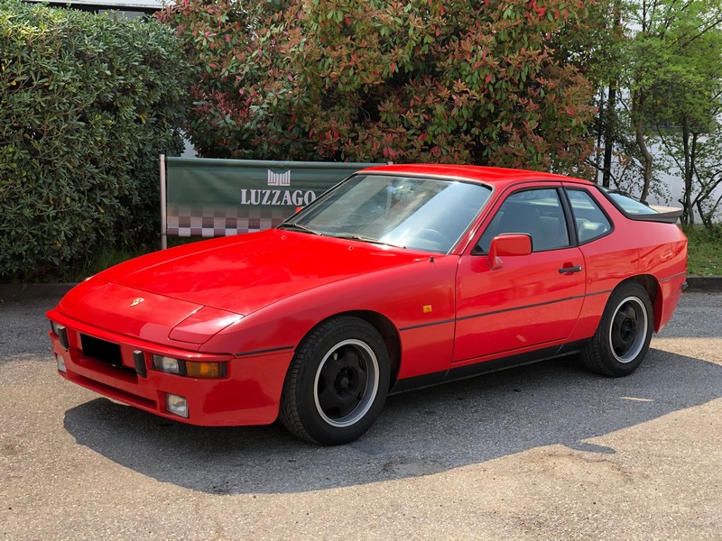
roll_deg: -0.3
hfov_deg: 36.8
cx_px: 361
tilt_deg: -7.6
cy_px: 270
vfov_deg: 28.0
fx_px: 1085
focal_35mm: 52
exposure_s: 1/176
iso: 16
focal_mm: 6
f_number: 2.4
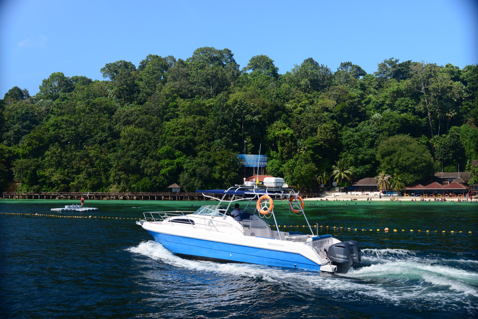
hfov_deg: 55.8
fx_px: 452
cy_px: 160
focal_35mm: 34
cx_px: 239
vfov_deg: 38.9
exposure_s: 1/500
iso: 200
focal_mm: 34
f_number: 5.6
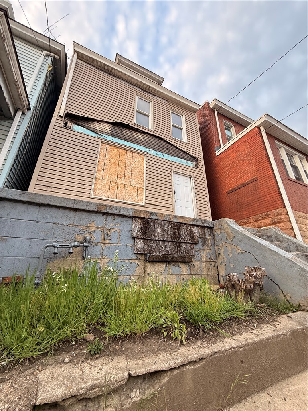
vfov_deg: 102.1
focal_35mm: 14
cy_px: 206
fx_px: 166
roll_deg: +0.9
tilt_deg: +23.2
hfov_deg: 85.7
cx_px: 154
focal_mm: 2.22
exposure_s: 1/99
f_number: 2.2
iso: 100
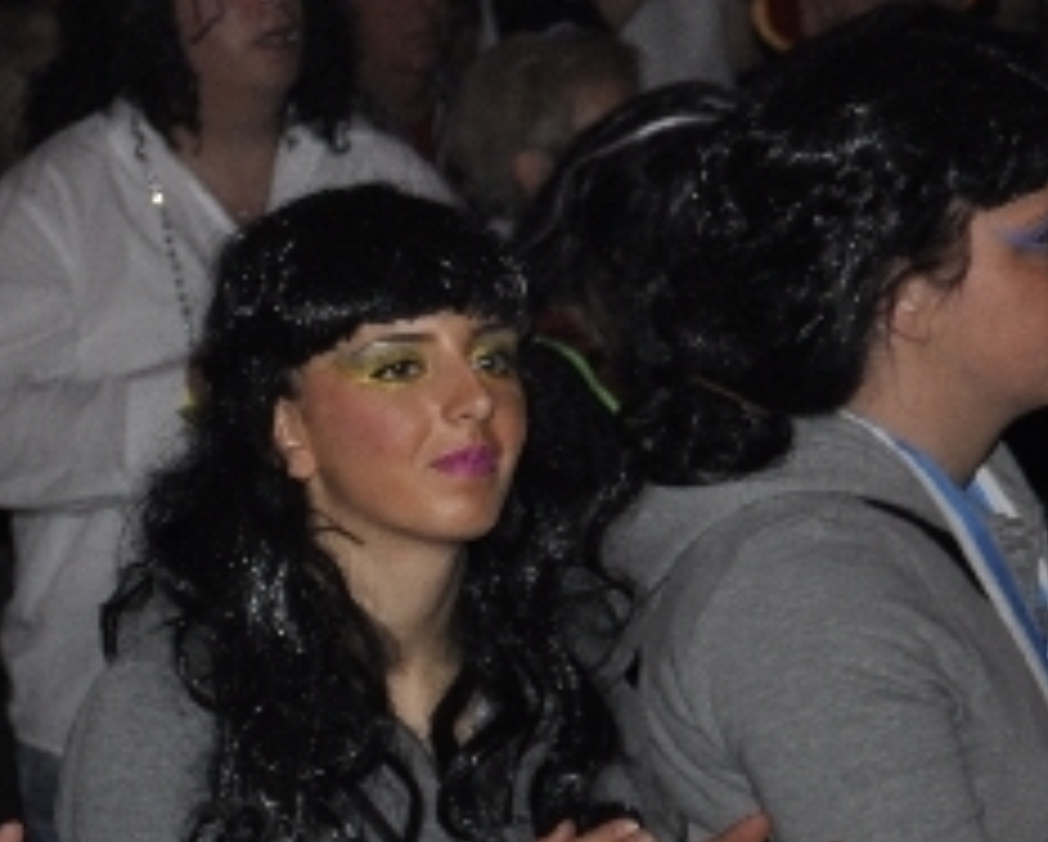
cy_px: 376
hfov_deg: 11.1
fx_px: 5236
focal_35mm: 169
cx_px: -364
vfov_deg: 9.2
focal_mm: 35
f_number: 5
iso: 400
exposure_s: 1/60
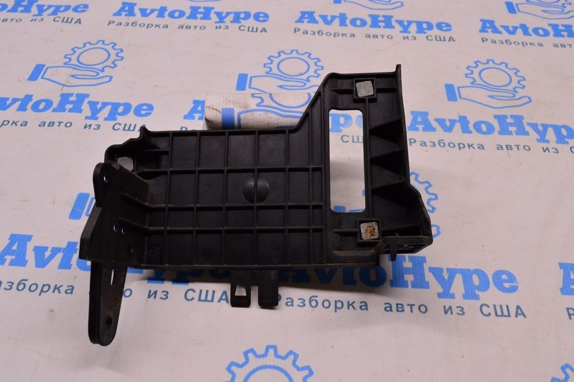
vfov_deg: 35.4
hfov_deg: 51.3
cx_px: 287
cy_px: 191
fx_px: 597
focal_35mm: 38
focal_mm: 25
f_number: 8
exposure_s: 1/125
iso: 1600
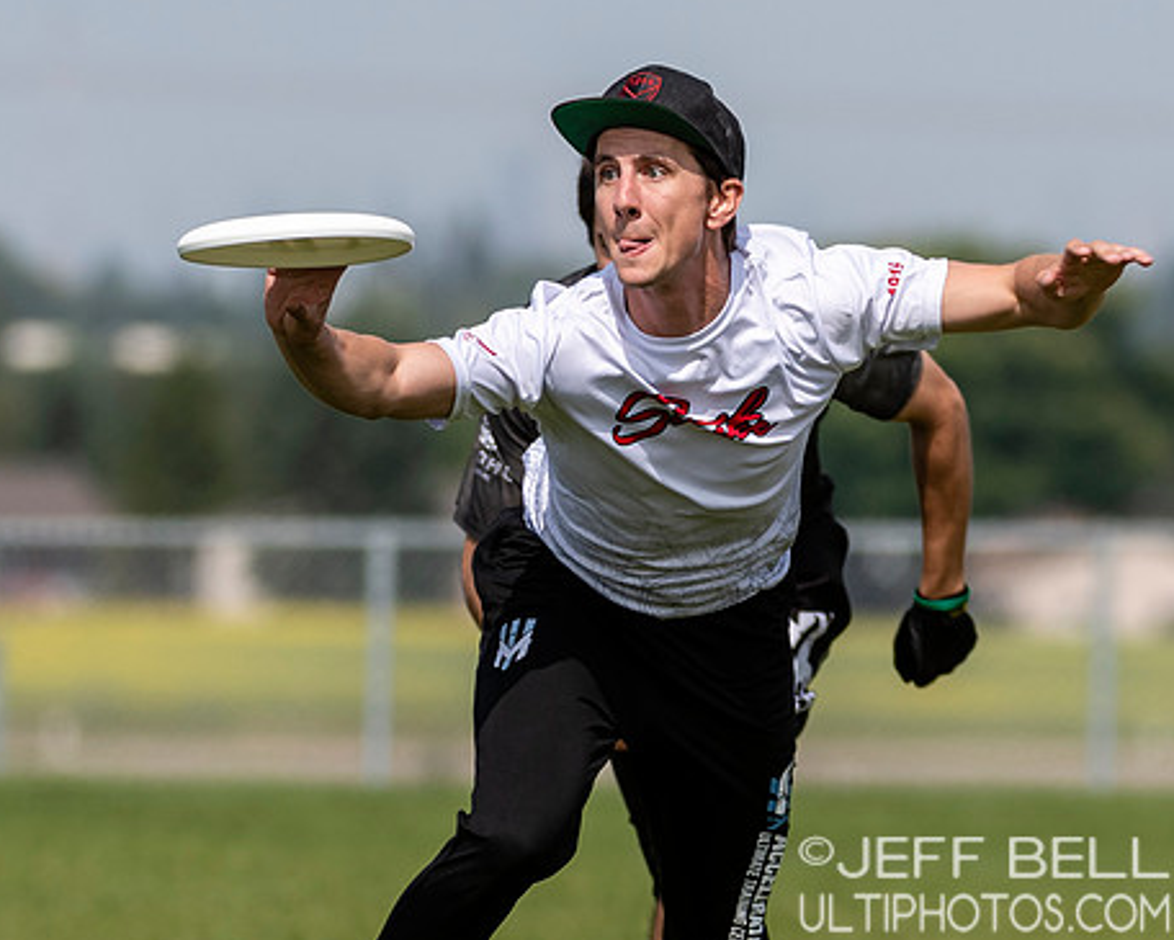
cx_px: 844
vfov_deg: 1.7
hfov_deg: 2.2
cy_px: 389
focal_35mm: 888
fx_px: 30861
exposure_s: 1/1250
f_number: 4
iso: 100
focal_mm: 240
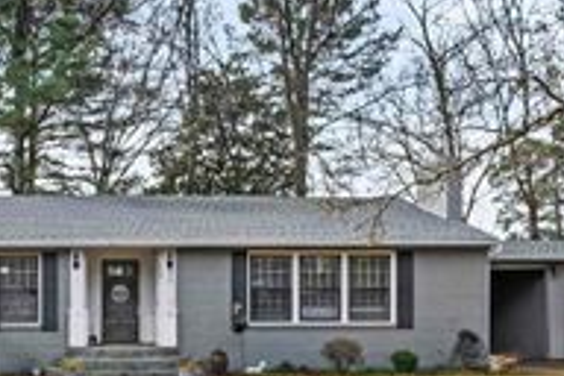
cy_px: 325
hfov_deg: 47.0
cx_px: 115
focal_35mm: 39
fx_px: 611
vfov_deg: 32.8
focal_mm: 10
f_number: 7.1
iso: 500
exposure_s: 1/50
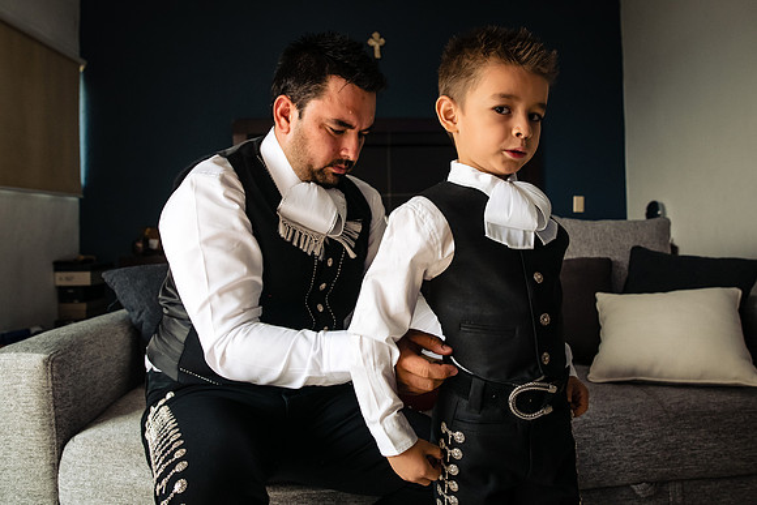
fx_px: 566
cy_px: 226
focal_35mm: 27
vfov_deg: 48.0
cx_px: 412
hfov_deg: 67.4
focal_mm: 24
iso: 1600
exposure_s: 1/250
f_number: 5
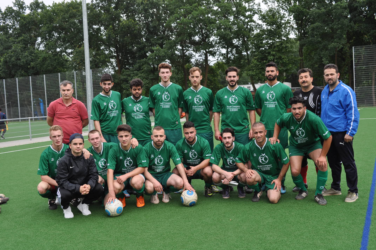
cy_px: 125
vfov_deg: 34.1
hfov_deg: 49.6
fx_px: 407
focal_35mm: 39
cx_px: 188
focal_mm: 26
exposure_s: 1/200
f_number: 7.1
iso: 200
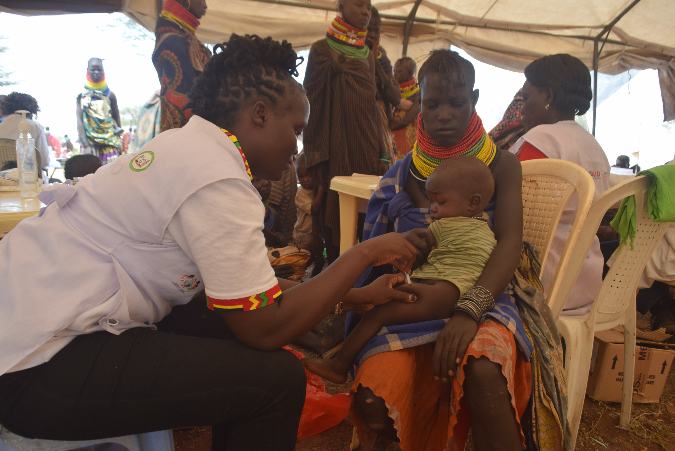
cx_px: 338
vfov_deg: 48.0
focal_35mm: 27
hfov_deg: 67.3
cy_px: 226
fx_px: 507
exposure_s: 1/125
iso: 320
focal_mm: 18
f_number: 5.6
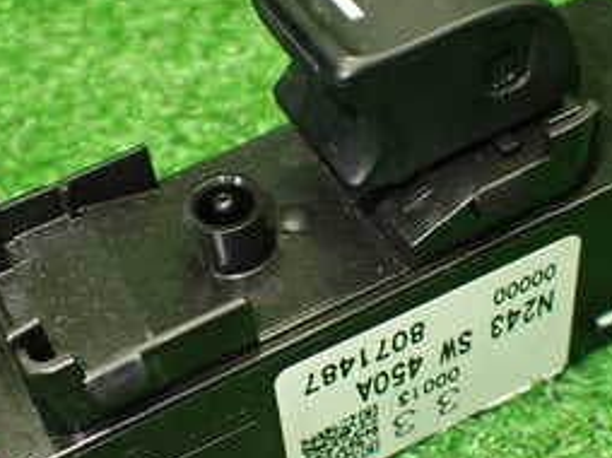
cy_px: 280
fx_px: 1254
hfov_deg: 27.4
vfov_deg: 20.7
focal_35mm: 71
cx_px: 308
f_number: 2.3
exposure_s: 1/125
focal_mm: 5.4
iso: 800
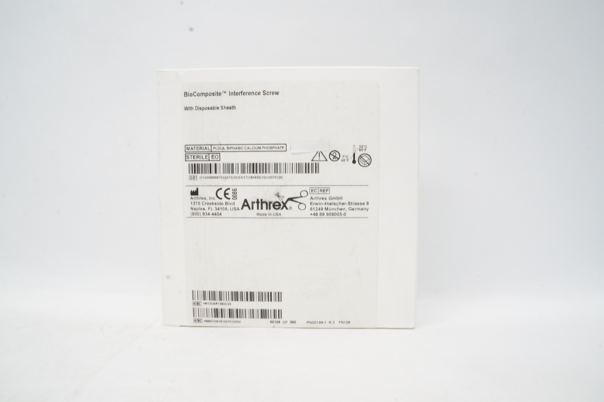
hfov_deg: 67.4
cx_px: 302
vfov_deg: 47.8
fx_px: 453
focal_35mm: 27
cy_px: 201
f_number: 18
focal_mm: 18
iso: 1600
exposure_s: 1/13
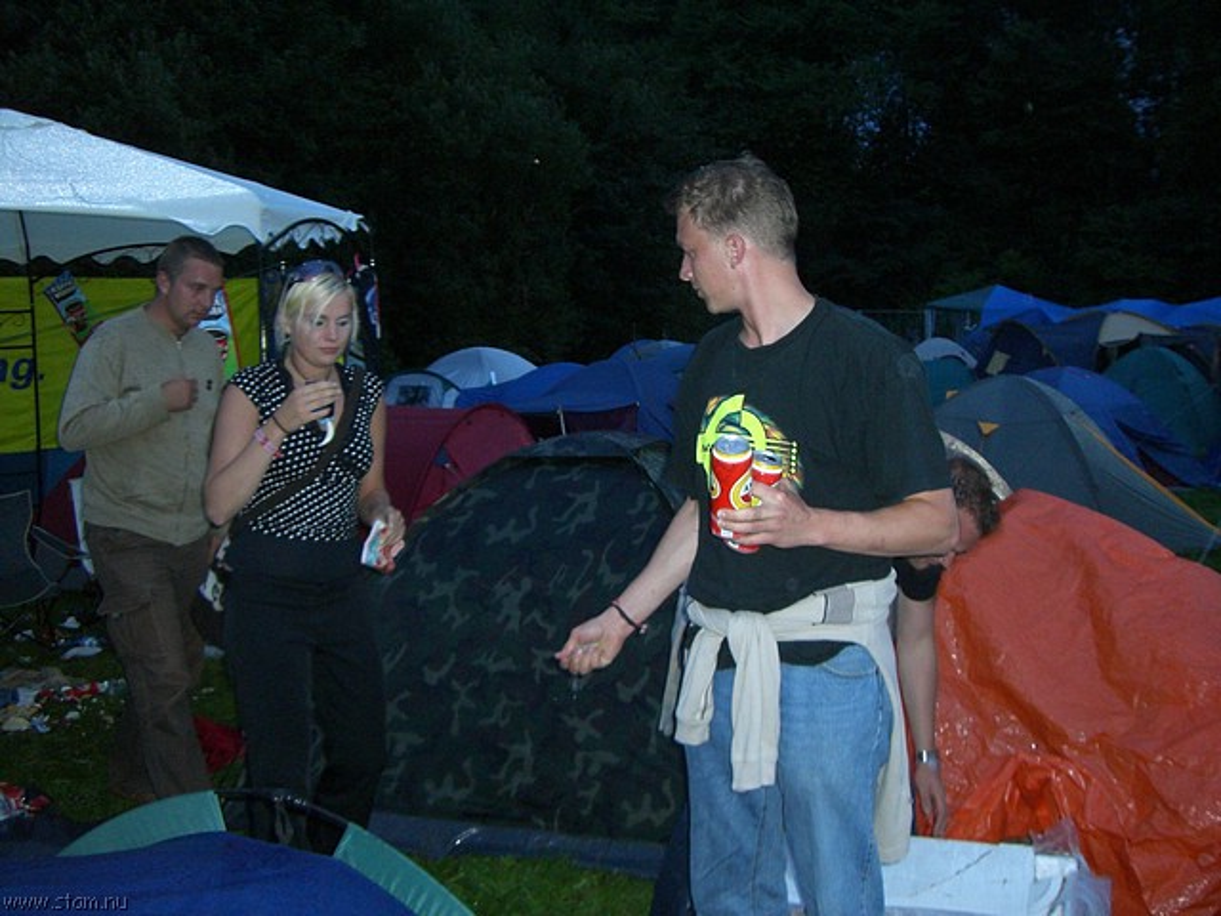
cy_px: 458
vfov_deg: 37.7
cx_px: 610
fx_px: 1340
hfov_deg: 49.0
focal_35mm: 38
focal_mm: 6.2
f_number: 2.7
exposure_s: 1/60
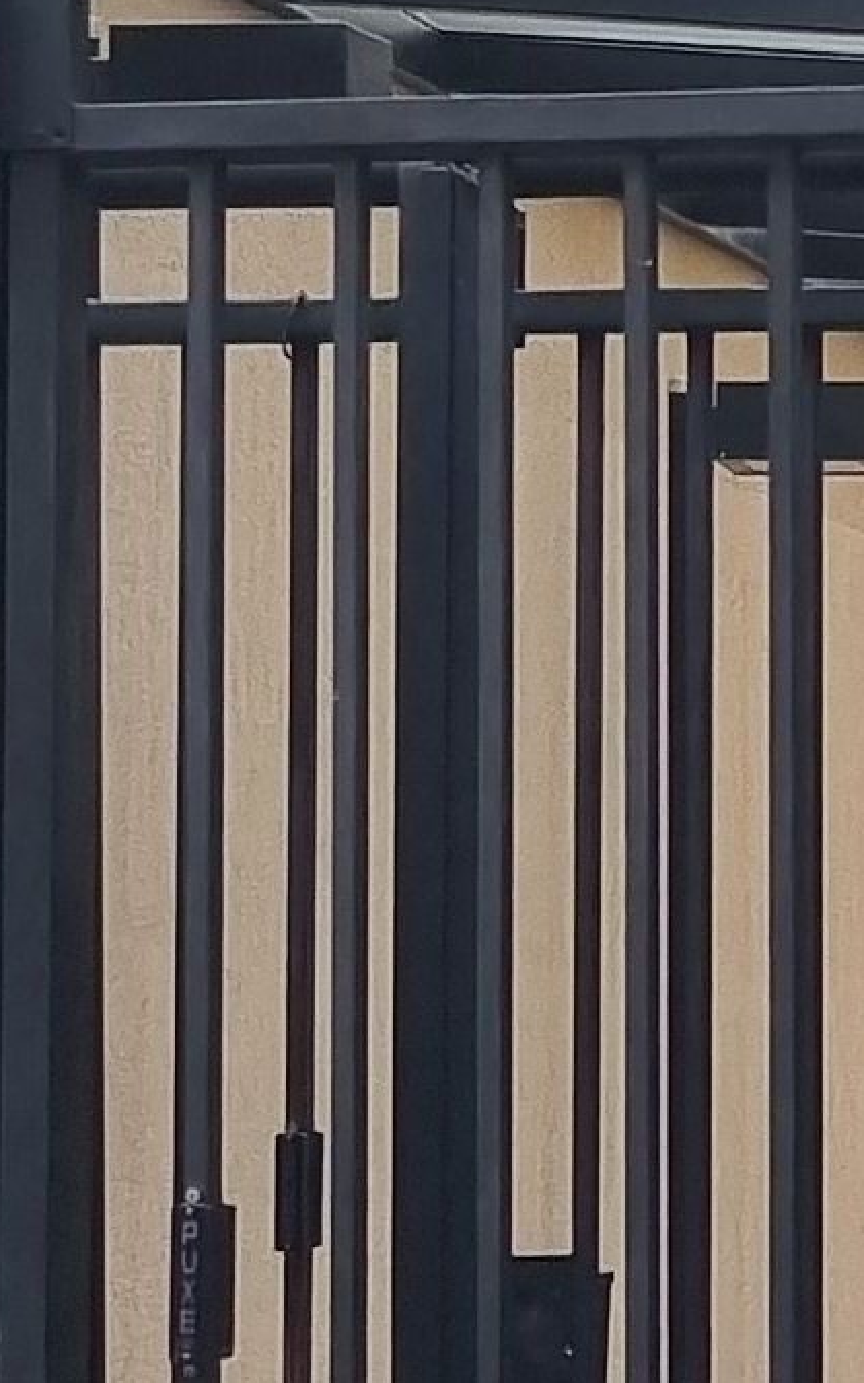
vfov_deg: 12.7
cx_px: 1549
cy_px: 241
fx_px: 6179
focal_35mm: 164
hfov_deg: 7.7
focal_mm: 5.4
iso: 50
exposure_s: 1/245
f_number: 1.8
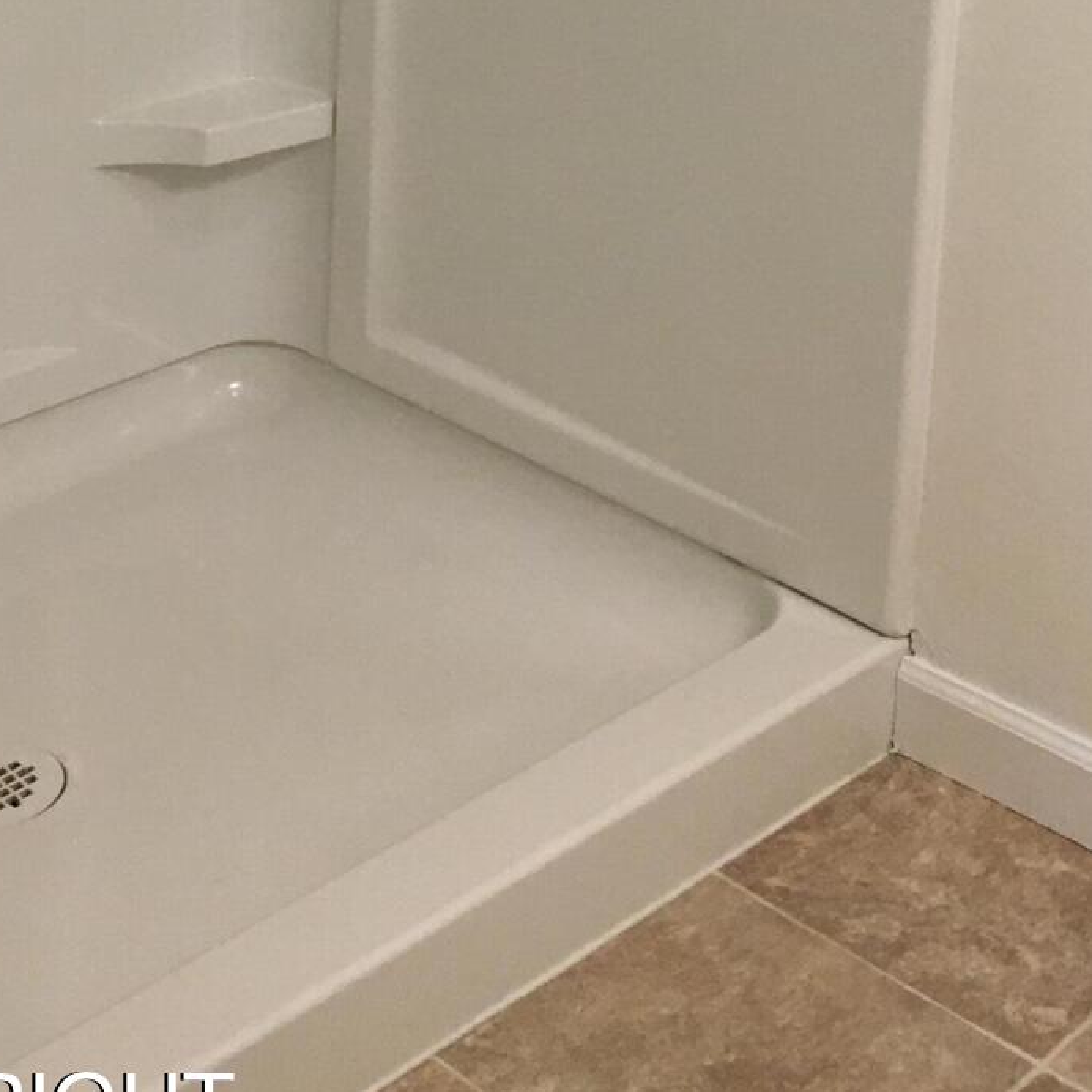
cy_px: -325
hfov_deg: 23.3
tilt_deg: -9.5
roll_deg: -2.8
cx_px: 605
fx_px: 2641
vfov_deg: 21.2
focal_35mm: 74
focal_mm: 4.15
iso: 40
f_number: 2.2
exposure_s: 1/30
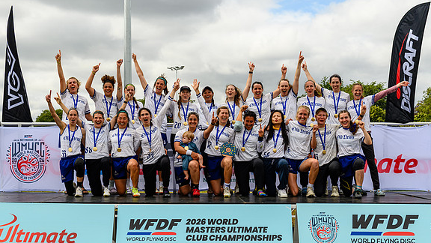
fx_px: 617
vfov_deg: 22.1
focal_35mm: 54
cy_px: 159
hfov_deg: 38.5
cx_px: 201
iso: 110
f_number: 5.6
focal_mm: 44
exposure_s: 1/500
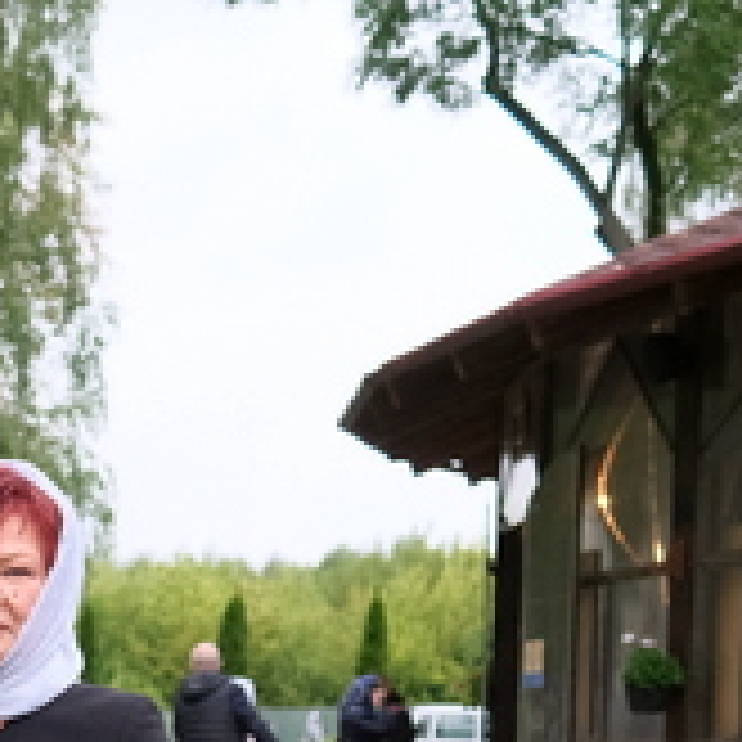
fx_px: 1916
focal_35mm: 79
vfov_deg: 20.3
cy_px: 929
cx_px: -391
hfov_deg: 19.1
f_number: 2.2
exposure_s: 1/2000
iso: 2000
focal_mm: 16
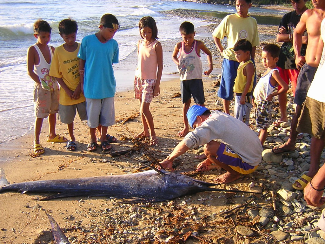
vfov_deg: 39.7
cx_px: 162
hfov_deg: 51.4
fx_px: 338
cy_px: 122
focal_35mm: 36
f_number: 2.6
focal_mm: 4.7
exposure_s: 1/191
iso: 100
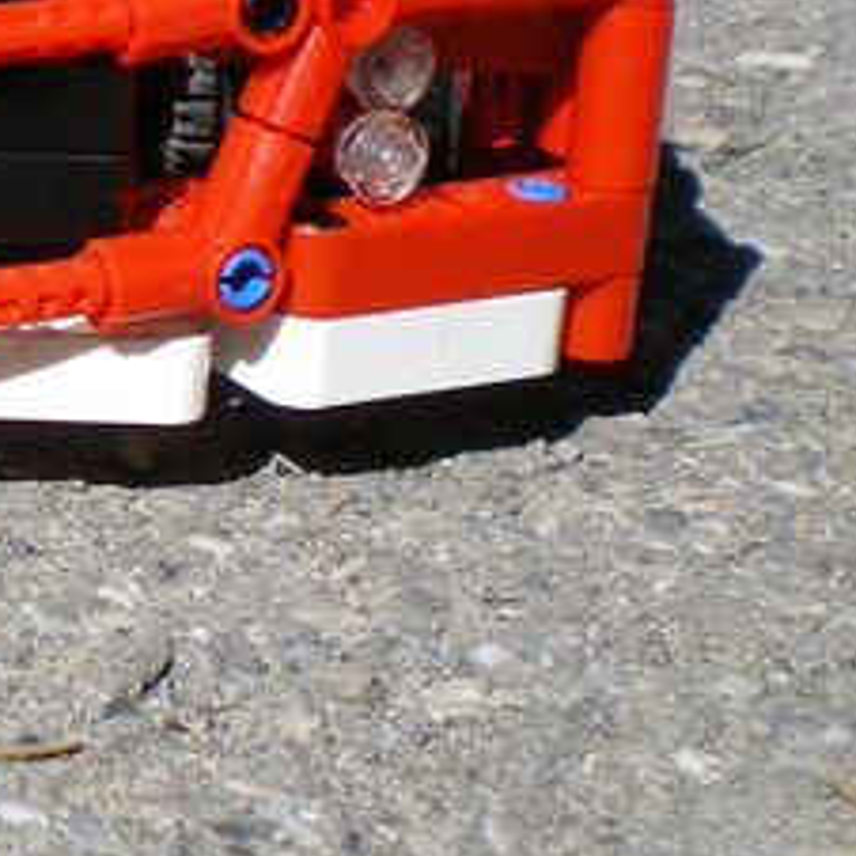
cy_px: -201
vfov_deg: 14.2
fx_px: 3329
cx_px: -538
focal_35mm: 119
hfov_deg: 13.5
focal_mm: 6.3
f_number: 4.6
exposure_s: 1/320
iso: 64
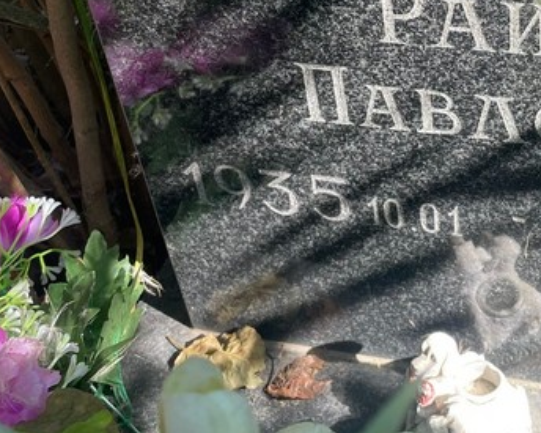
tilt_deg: -38.0
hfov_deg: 30.8
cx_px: 466
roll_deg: +2.4
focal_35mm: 59
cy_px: 50
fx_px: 944
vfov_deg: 25.1
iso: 32
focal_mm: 4.2
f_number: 1.6
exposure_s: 1/245
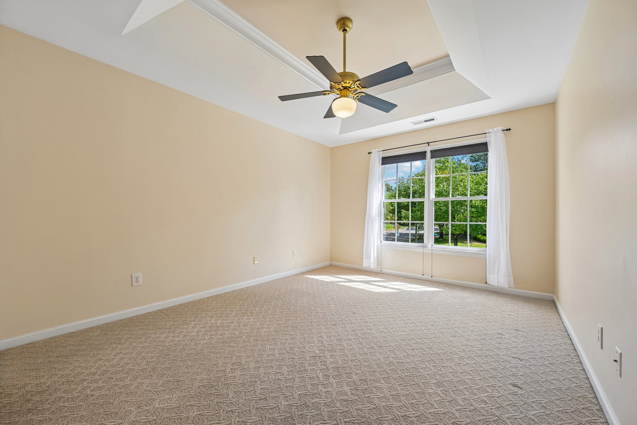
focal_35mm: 14
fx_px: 248
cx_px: 318
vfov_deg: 81.2
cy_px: 212
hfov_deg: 104.3
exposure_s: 1/60
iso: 100
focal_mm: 14
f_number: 8
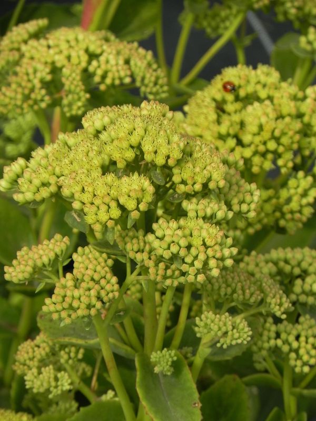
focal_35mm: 337
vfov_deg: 5.9
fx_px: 4102
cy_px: 210
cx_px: 158
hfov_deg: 4.4
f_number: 5
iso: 160
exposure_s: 1/1000
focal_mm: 59.9
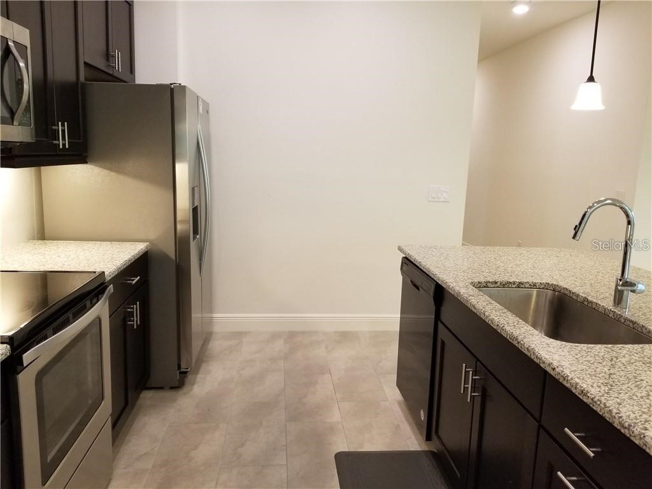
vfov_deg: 53.1
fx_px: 490
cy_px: 244
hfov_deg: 67.3
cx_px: 326
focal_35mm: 26
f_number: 1.7
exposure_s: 1/60
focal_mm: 4.3
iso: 200
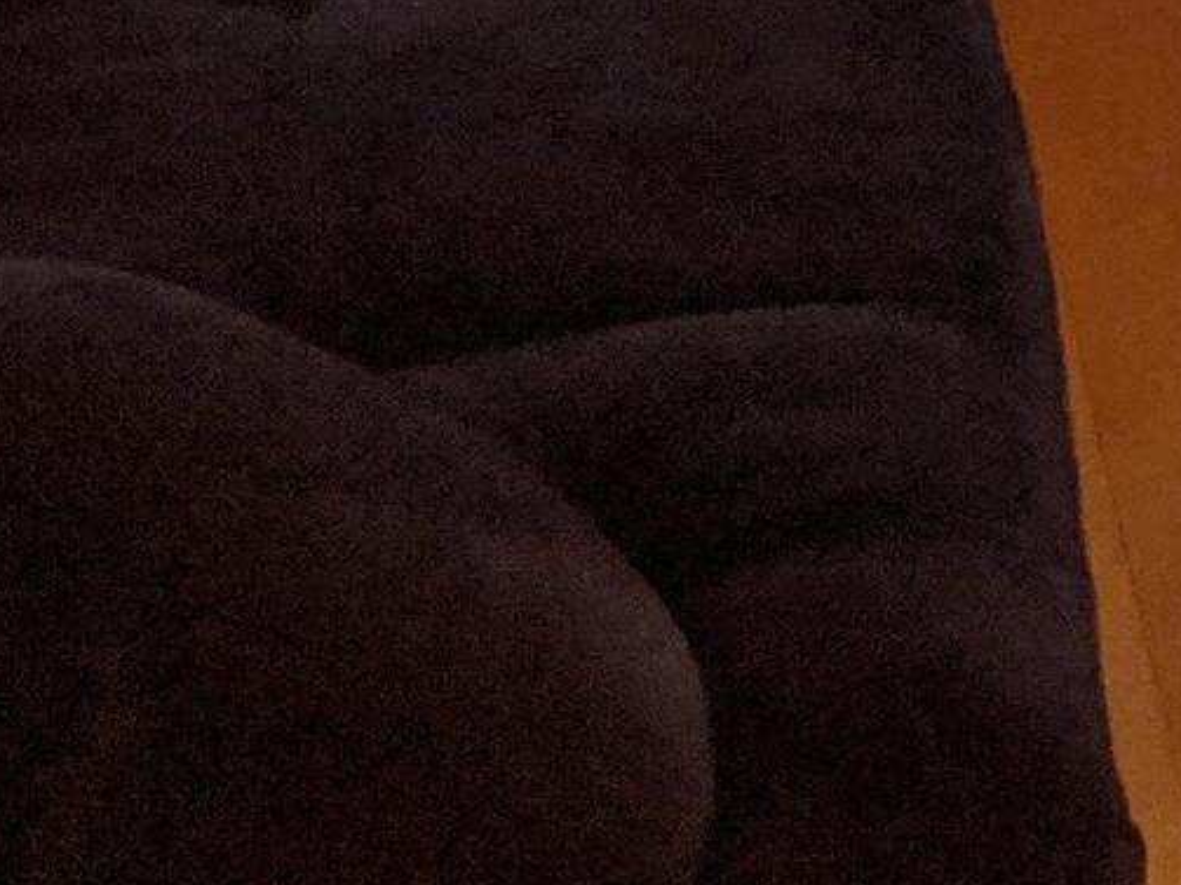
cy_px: -1610
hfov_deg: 11.4
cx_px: 2137
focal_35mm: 161
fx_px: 5492
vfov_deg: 8.1
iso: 60
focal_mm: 4.44
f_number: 1.8
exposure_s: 1/939
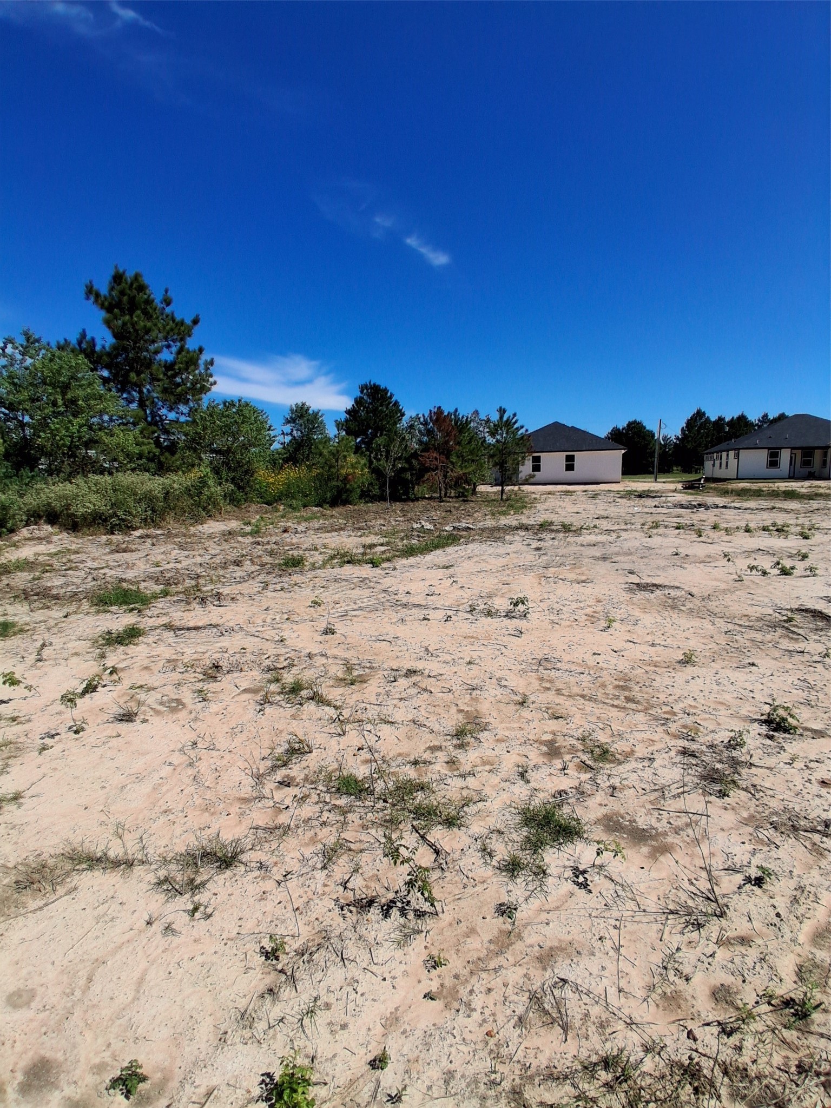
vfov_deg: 91.0
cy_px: 554
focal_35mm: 17
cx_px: 416
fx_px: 544
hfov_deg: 74.7
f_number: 2.2
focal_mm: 1.4
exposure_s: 1/1742
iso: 50
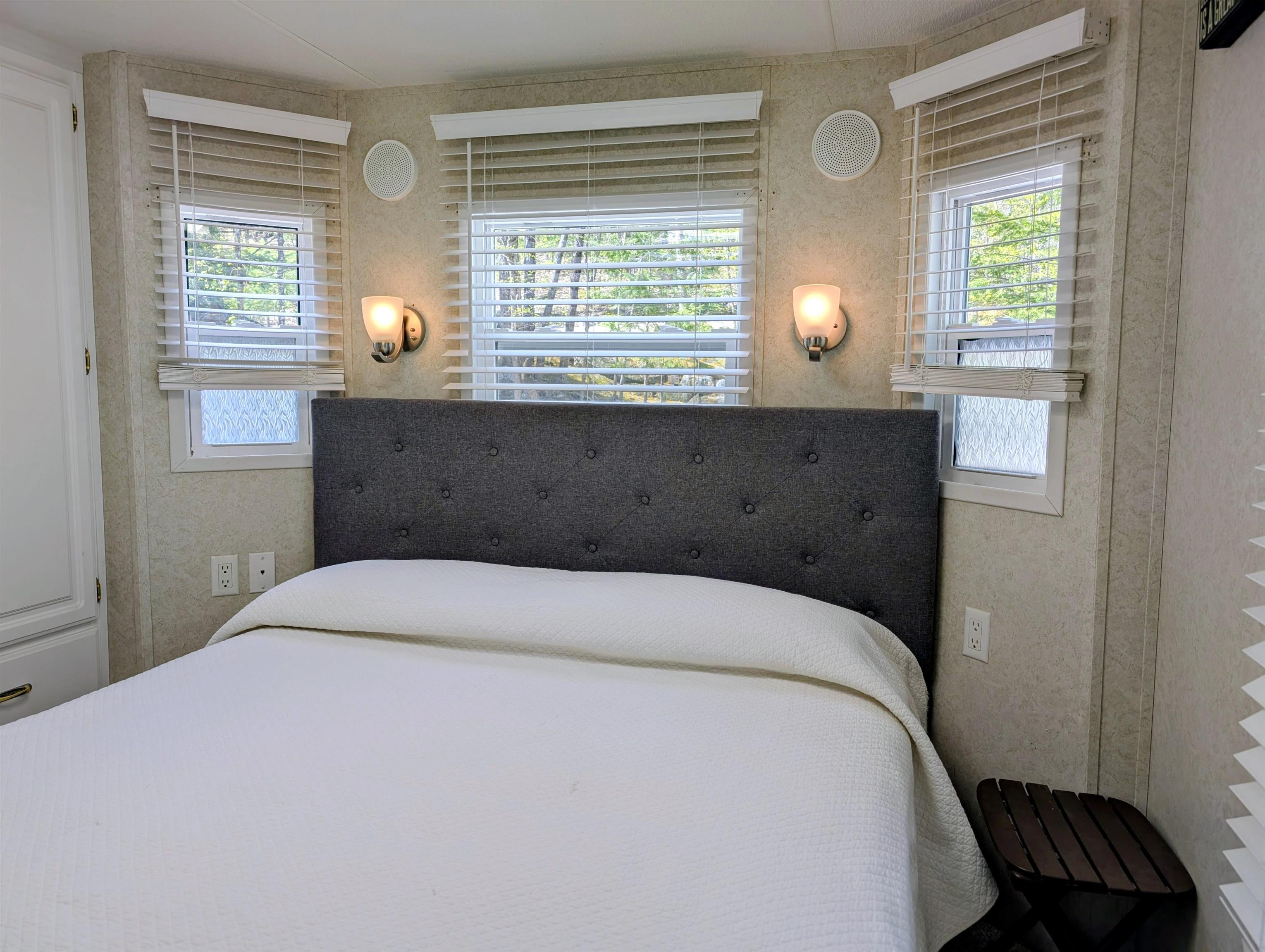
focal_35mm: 24
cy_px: 476
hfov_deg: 71.5
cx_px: 632
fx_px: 878
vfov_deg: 56.9
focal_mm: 6.9
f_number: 1.68
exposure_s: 1/120
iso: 22
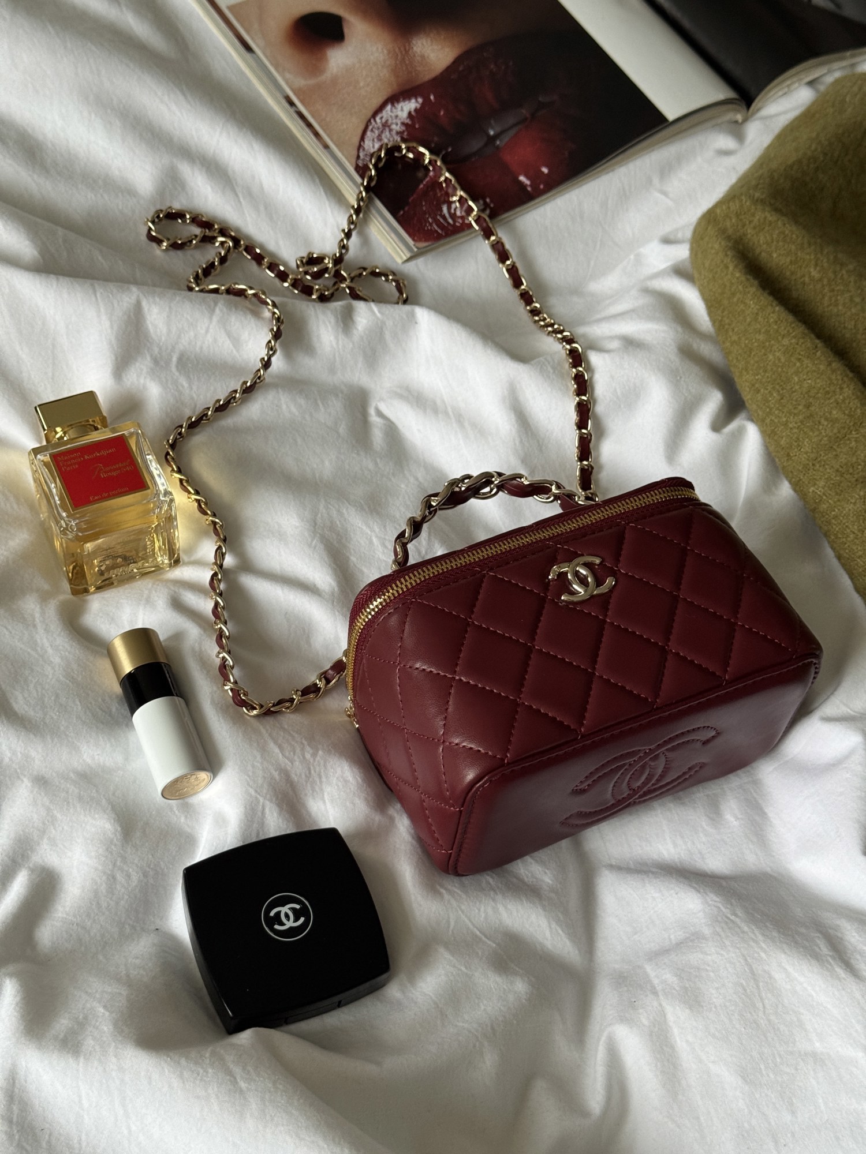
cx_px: 433
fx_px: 1601
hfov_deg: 30.3
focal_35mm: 48
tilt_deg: -56.0
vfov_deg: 39.7
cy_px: 577
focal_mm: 6.76
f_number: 1.78
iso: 125
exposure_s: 1/60
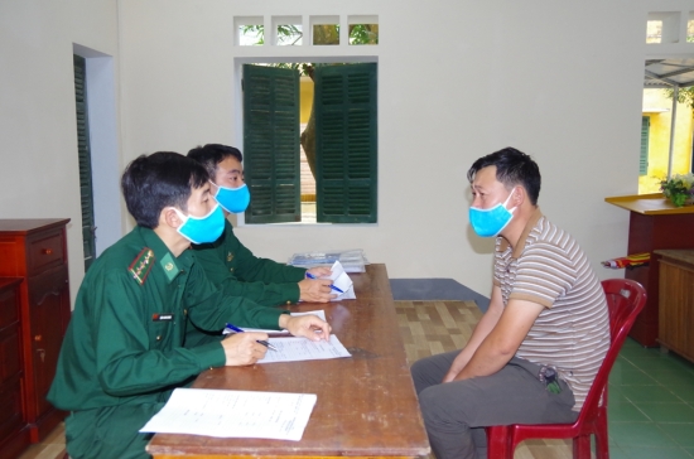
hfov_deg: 53.2
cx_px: 347
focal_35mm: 36
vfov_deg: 36.7
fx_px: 692
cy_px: 230
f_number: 5
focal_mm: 24
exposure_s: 1/180
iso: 1600
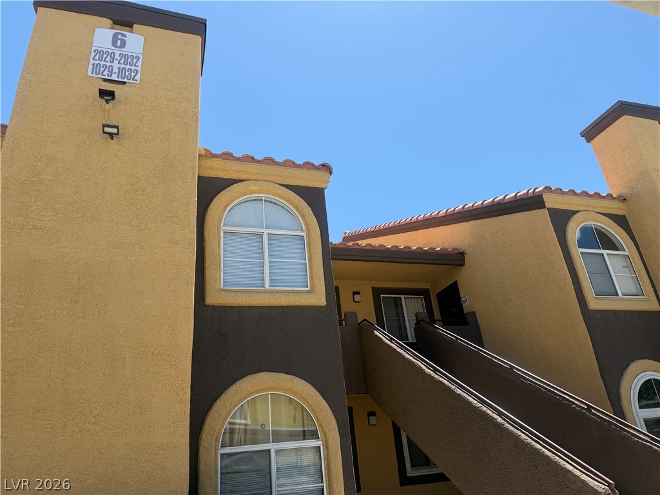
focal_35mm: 24
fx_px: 458
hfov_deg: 71.6
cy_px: 248
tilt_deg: +25.2
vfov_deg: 56.8
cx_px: 330
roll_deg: +5.8
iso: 80
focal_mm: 6.76
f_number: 1.78
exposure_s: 1/2703
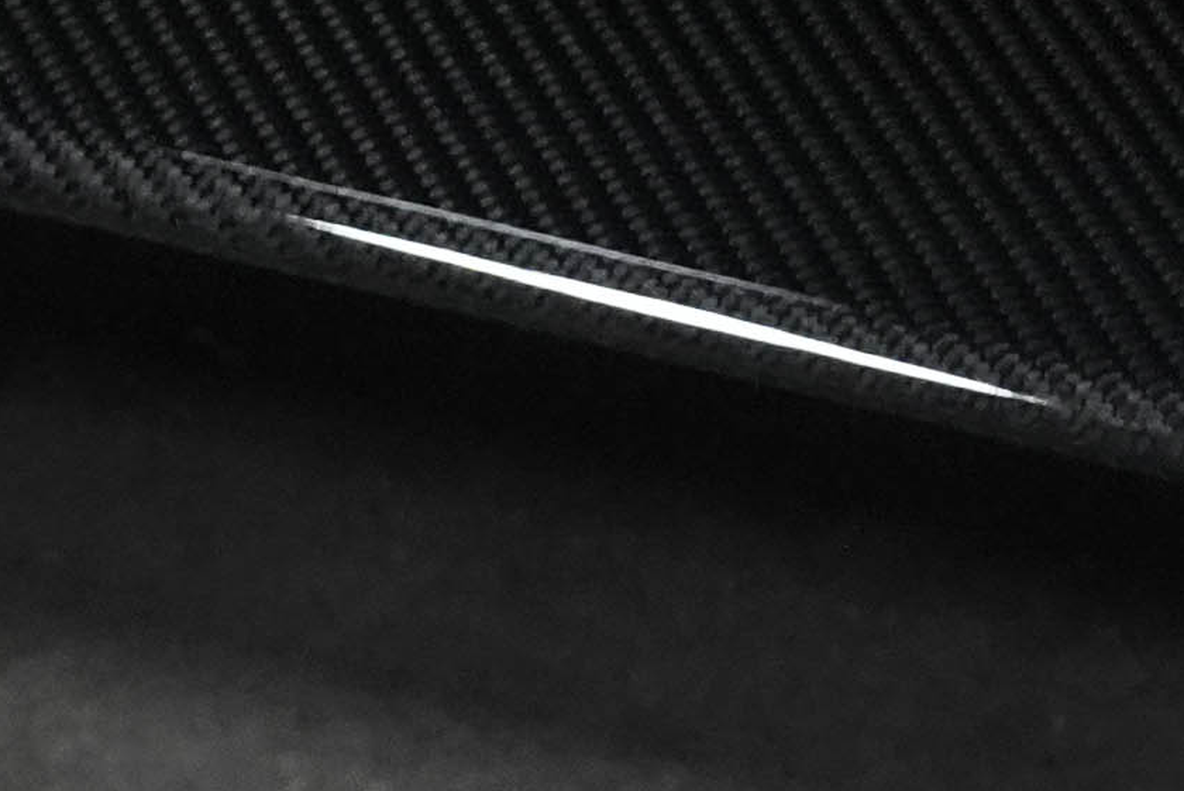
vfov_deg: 6.1
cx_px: 2386
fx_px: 7305
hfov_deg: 8.7
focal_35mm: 222
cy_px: -244
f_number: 5
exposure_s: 1/160
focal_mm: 44
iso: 12800
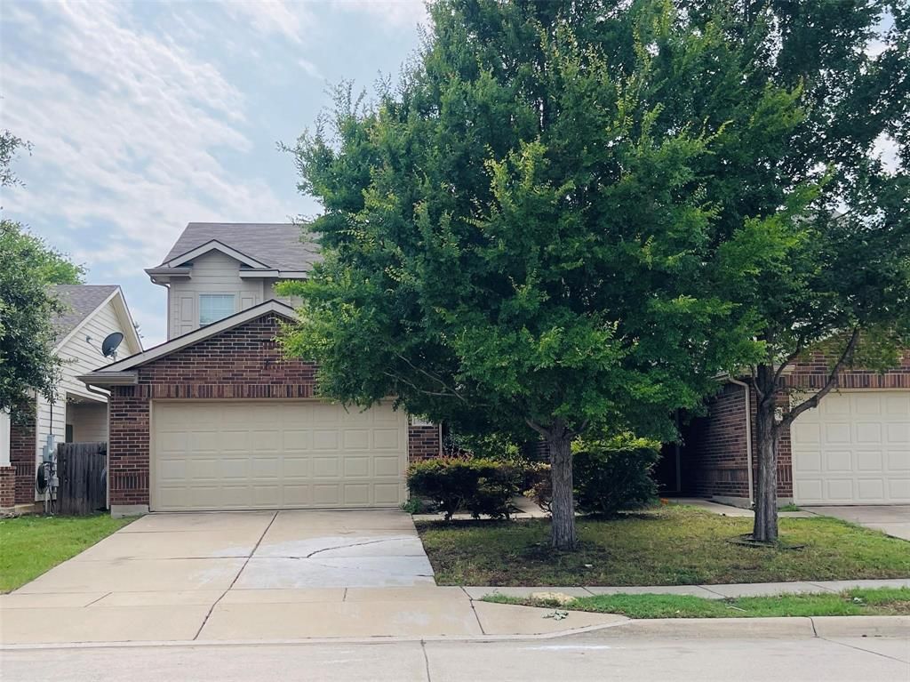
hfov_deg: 69.4
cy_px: 341
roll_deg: +0.4
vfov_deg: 54.8
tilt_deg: +5.2
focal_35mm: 25
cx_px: 455
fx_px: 657
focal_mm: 5.1
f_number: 1.6
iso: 32
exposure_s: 1/3344
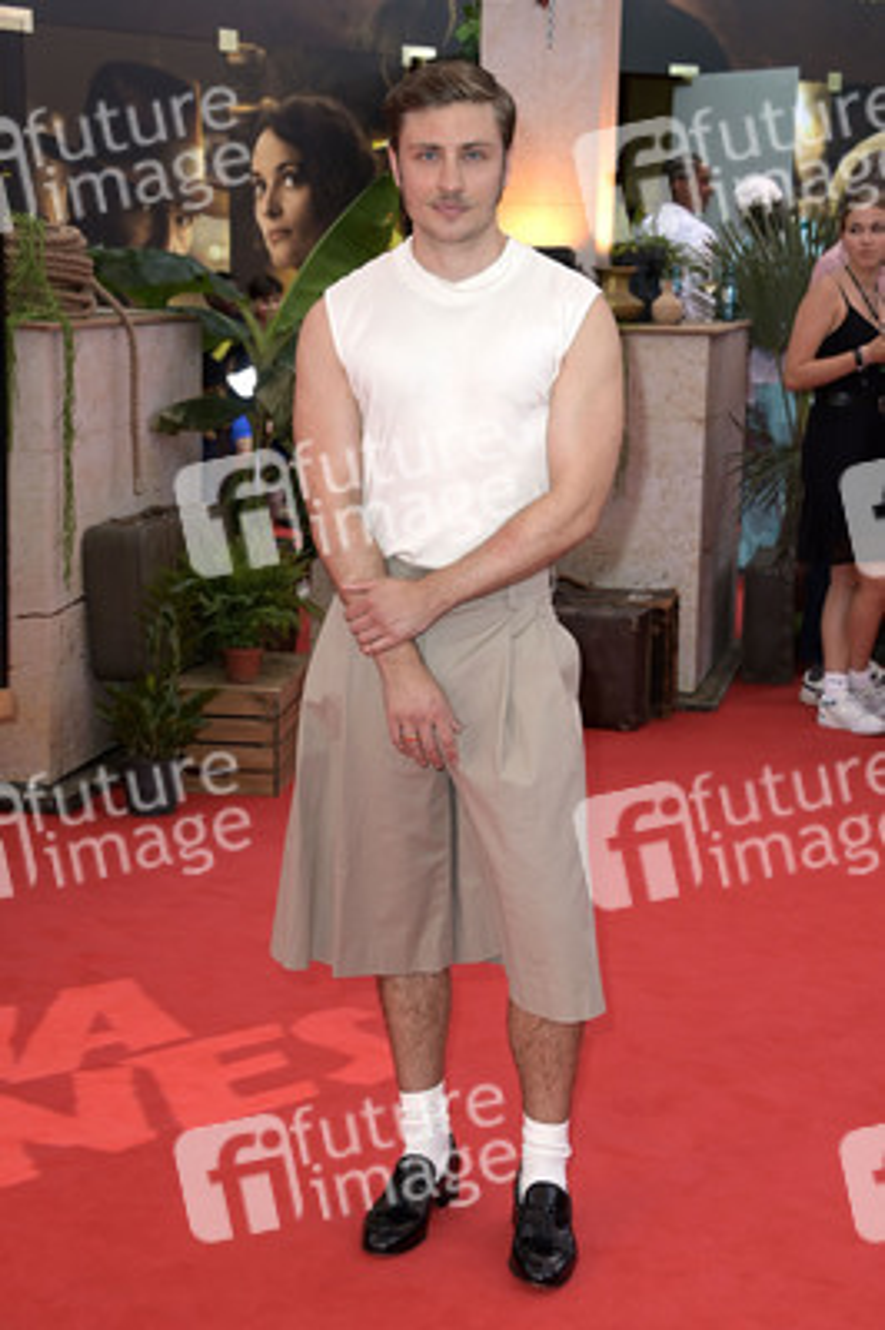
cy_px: 665
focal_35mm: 62
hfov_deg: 21.9
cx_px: 442
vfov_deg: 32.4
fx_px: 2290
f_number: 6.3
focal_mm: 62
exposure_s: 1/250
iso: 500
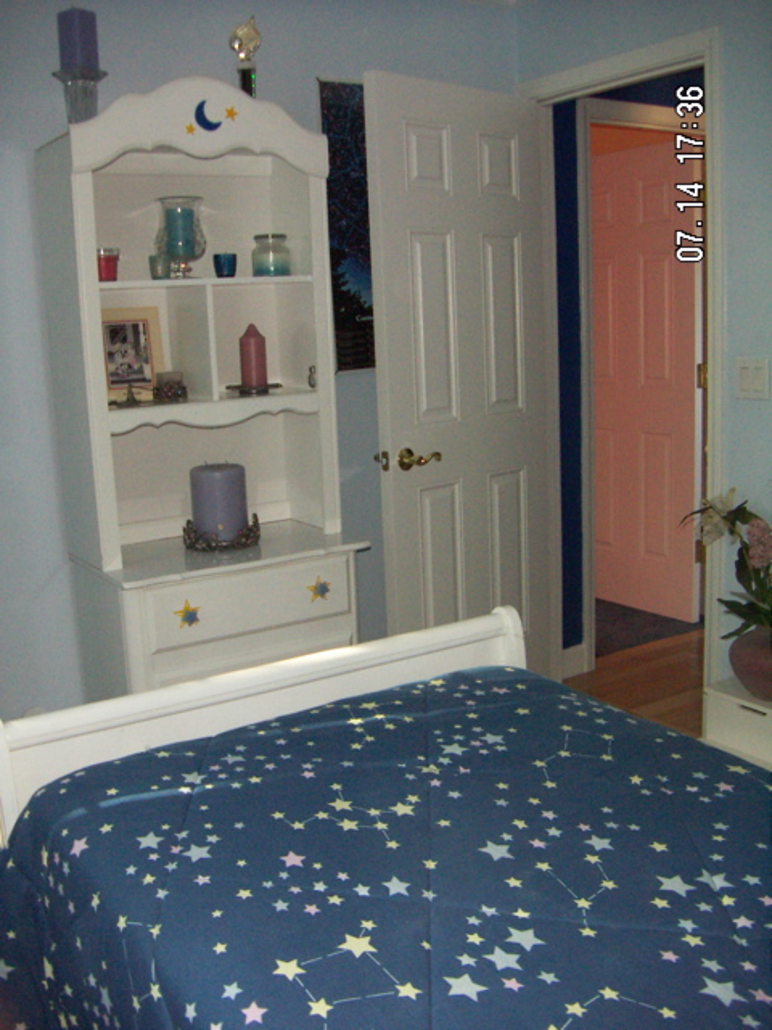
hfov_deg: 39.7
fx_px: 1070
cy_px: 515
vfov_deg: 51.4
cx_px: 386
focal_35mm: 36
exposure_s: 1/50
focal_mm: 4.7
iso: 200
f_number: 2.8
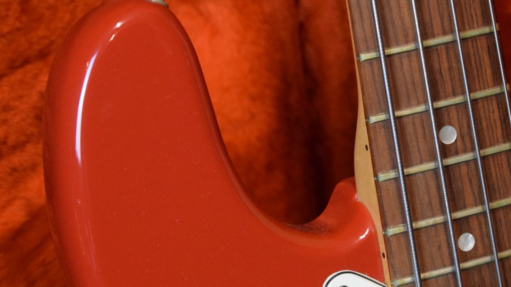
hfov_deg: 16.8
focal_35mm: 127
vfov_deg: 9.6
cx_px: 372
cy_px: 157
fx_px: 1717
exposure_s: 1/60
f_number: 5.6
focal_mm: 55
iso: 4000
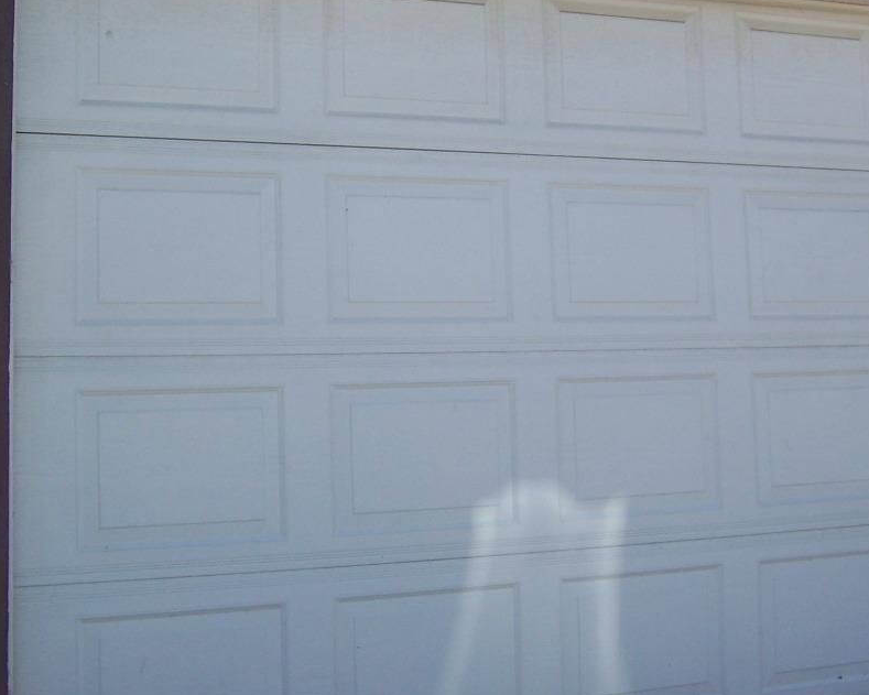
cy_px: 262
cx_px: 410
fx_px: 1260
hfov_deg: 38.0
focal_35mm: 49
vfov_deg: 30.7
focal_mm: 5.5
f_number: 3.4
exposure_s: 1/500
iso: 80
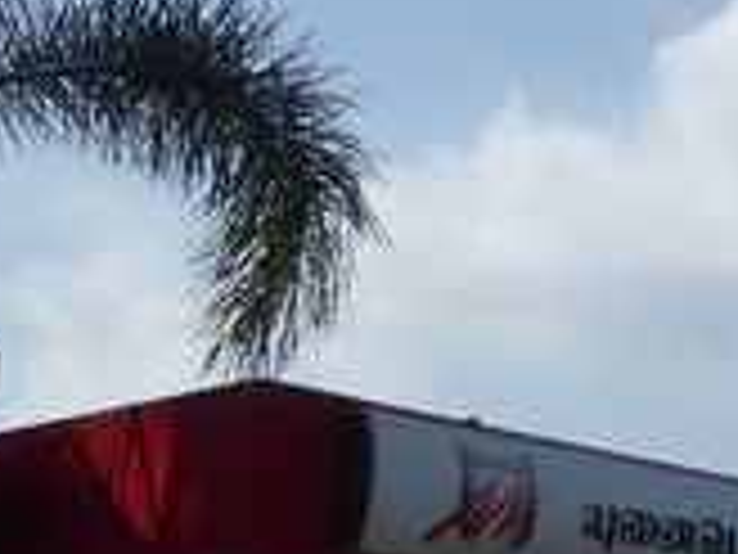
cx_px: 1512
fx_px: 2601
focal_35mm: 122
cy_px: 378
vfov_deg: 12.1
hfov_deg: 13.6
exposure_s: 1/1600
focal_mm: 4.3
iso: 80
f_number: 3.3
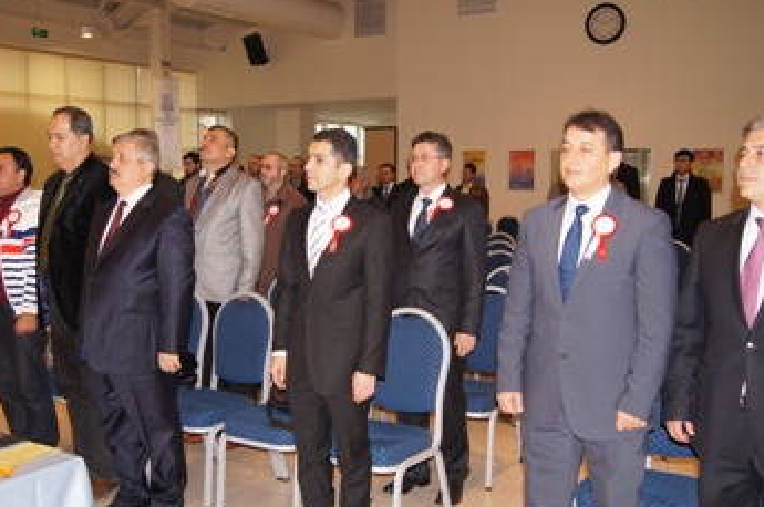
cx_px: 368
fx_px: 826
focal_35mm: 39
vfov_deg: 34.1
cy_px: 261
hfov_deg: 49.6
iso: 400
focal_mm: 20
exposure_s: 1/60
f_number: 4
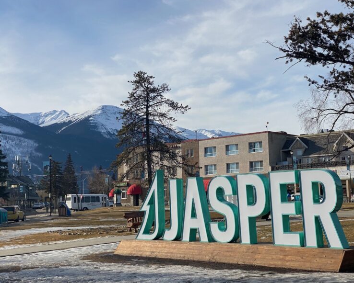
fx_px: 576
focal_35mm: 55
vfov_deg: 27.6
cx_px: 177
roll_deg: +1.3
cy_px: 141
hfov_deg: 34.1
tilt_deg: +7.0
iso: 20
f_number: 2
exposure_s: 1/2283
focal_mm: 6
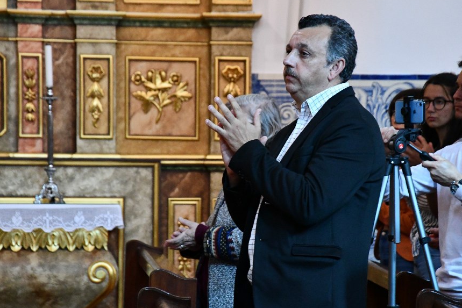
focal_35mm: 187
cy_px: 149
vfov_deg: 7.3
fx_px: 2400
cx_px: 255
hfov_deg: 11.0
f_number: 5.6
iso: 6400
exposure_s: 1/125
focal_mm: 105
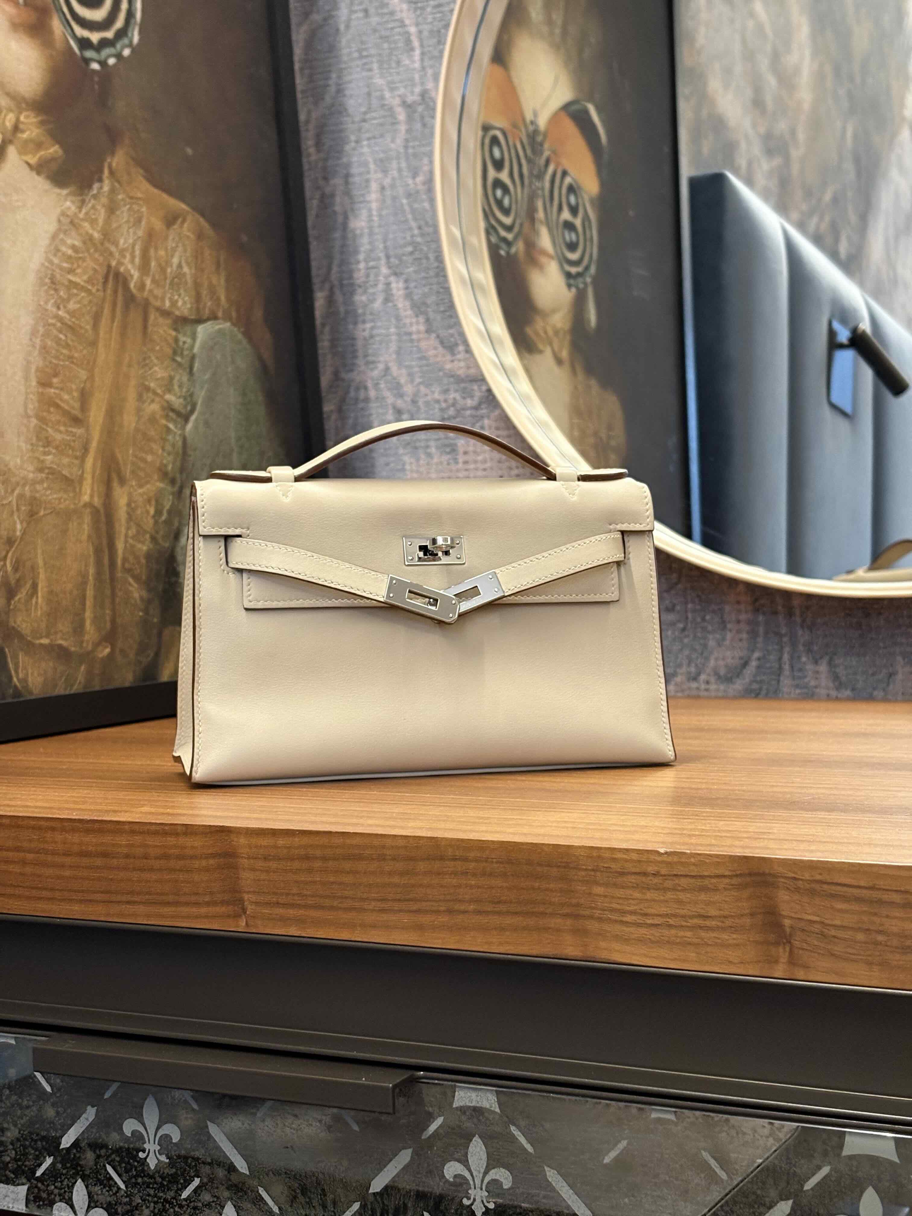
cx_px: 456
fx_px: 1827
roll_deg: +1.4
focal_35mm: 52
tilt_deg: -1.1
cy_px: 608
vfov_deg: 36.8
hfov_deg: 28.0
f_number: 1.6
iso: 200
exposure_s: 1/33
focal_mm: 5.96
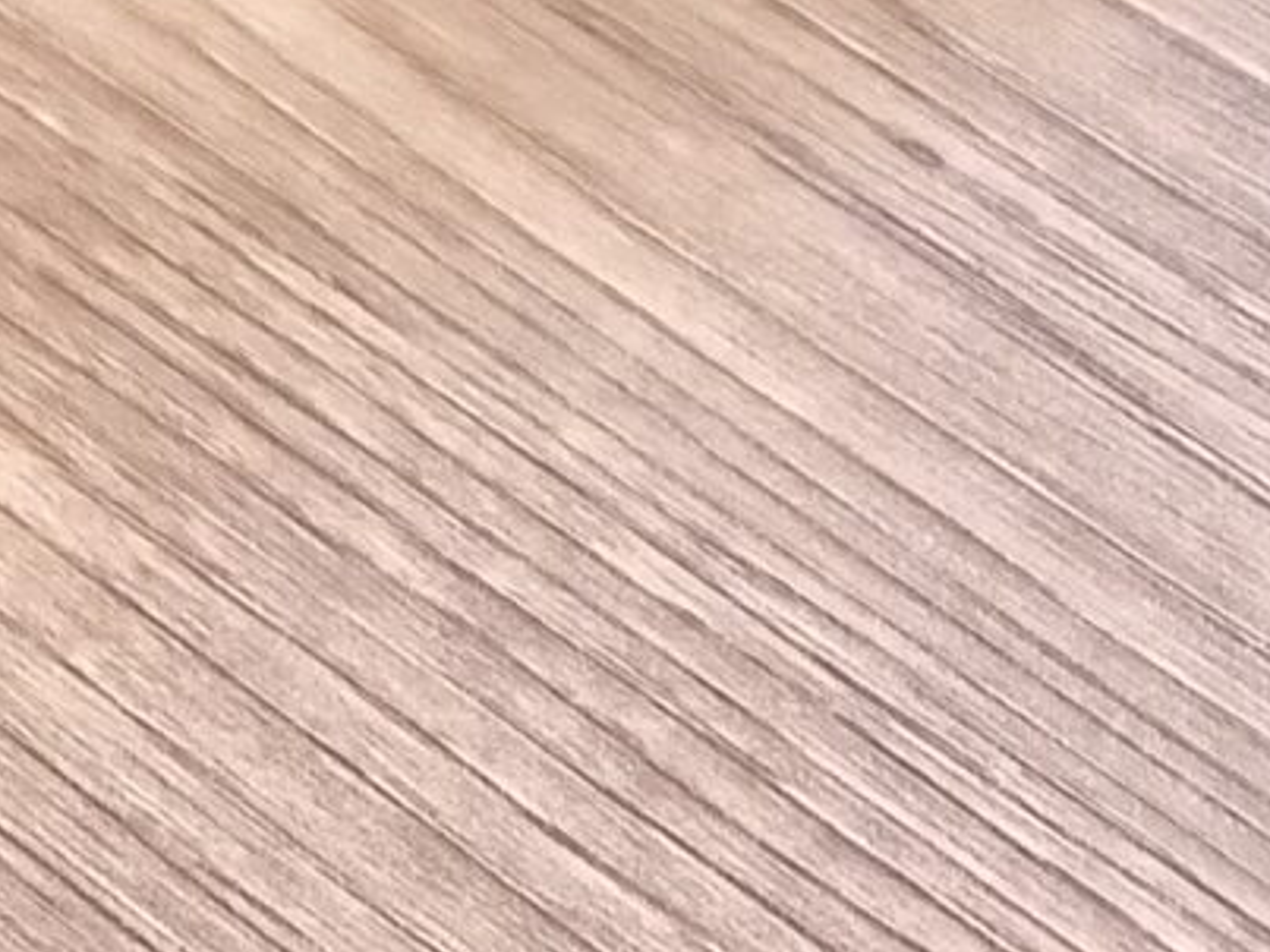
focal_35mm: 146
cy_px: -1895
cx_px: -1828
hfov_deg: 11.2
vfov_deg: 8.5
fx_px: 5355
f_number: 1.8
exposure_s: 1/100
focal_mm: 5.4
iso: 1000
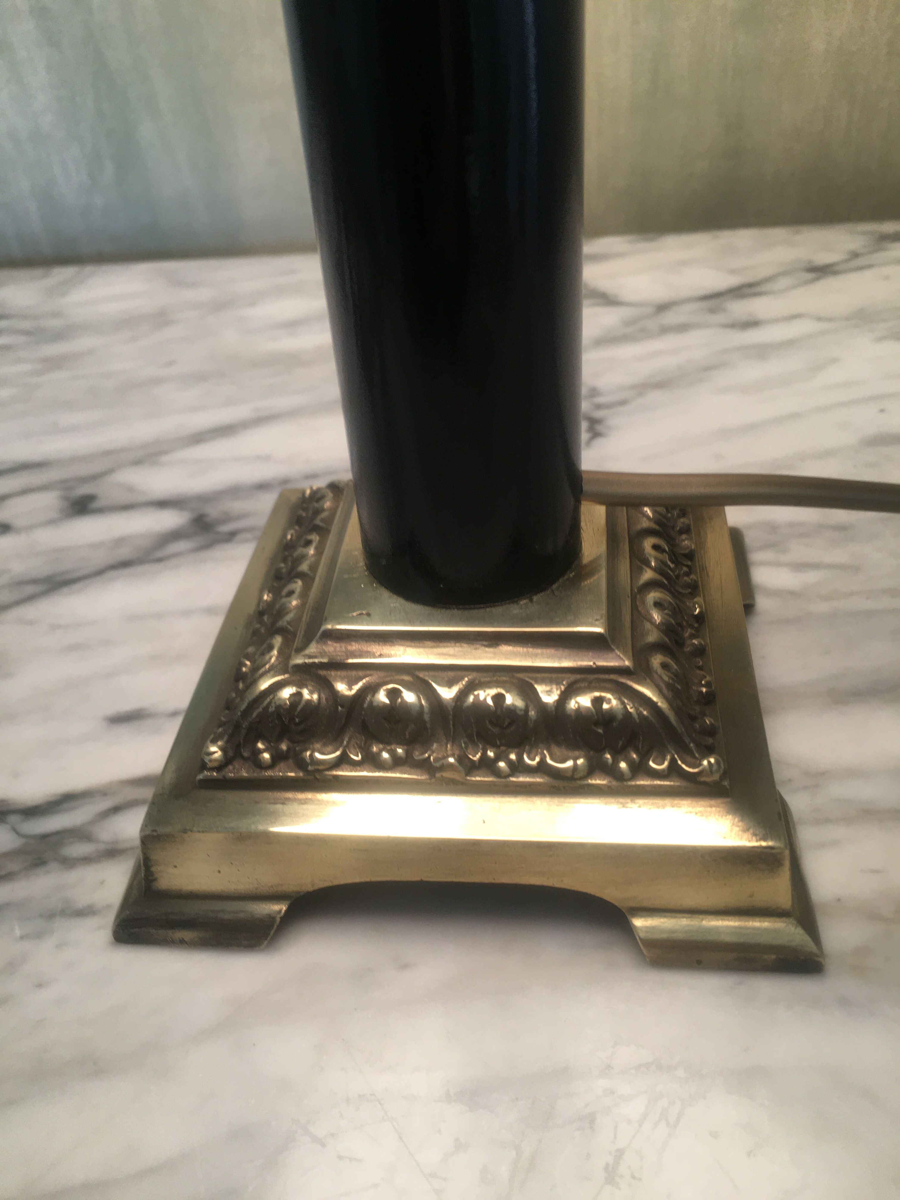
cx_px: 450
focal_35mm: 29
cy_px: 600
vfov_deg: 61.7
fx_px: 1005
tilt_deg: -37.9
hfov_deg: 48.2
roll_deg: +5.8
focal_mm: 4.15
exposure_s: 1/33
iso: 64
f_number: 2.2
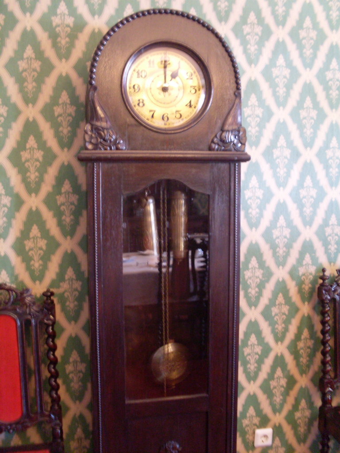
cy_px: 226
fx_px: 498
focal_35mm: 38
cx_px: 170
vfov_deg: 49.0
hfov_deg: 37.7
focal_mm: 6.3
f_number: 2.8
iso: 200
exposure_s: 1/3
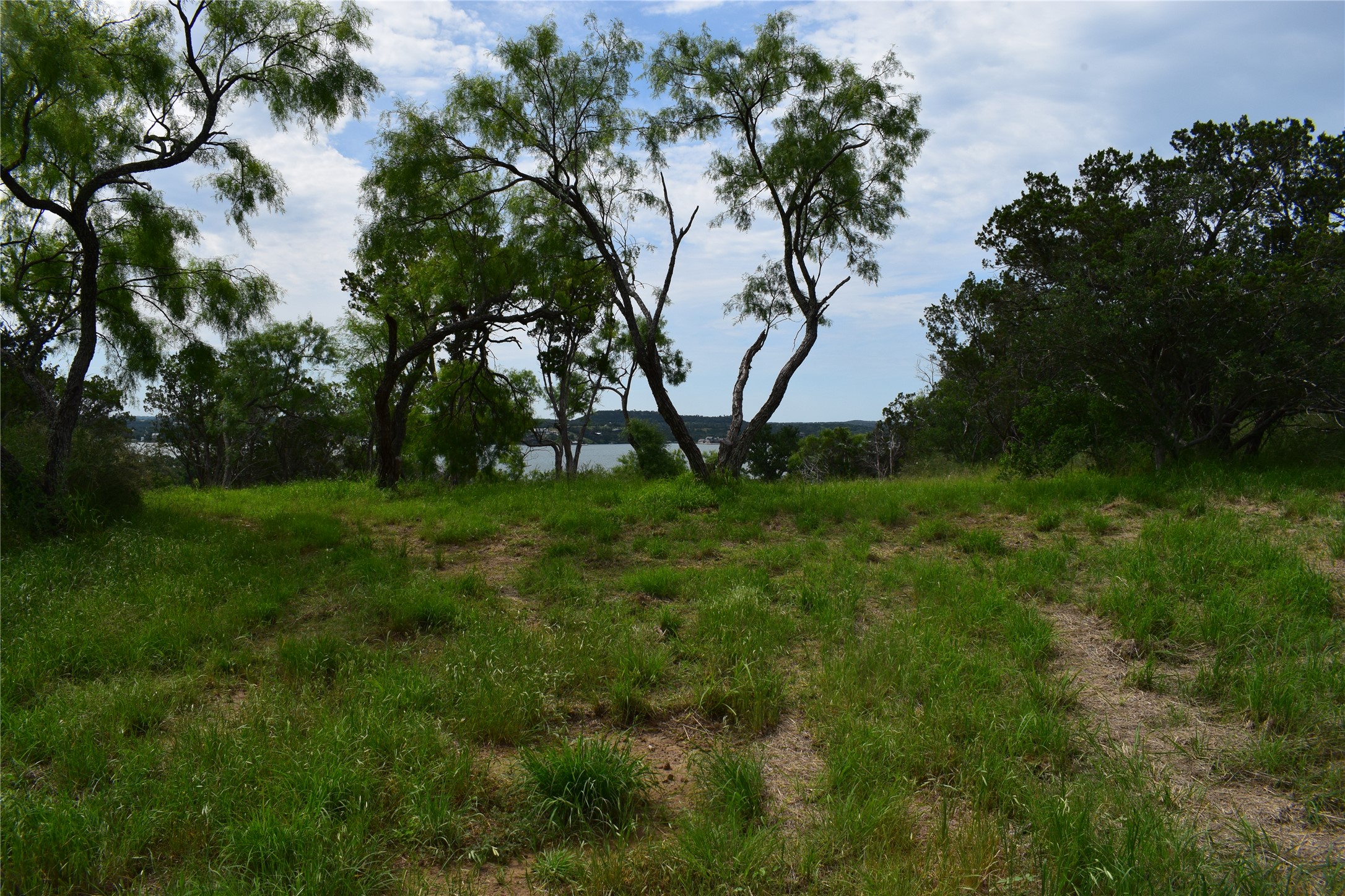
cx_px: 672
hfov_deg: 67.4
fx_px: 1009
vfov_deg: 47.9
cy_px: 448
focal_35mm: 27
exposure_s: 1/500
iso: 280
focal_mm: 18
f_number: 11
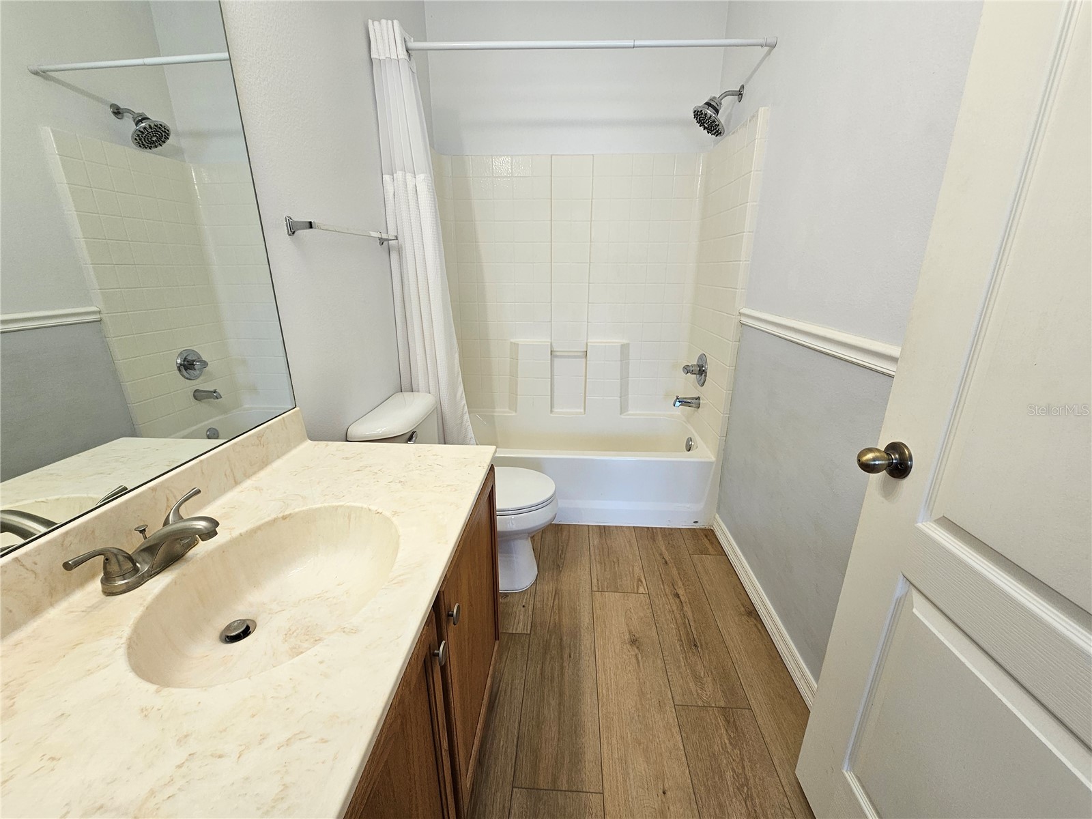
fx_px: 410
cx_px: 546
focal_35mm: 13
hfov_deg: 106.2
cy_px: 410
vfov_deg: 89.9
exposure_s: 1/60
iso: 64
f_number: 2.2
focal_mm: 2.2
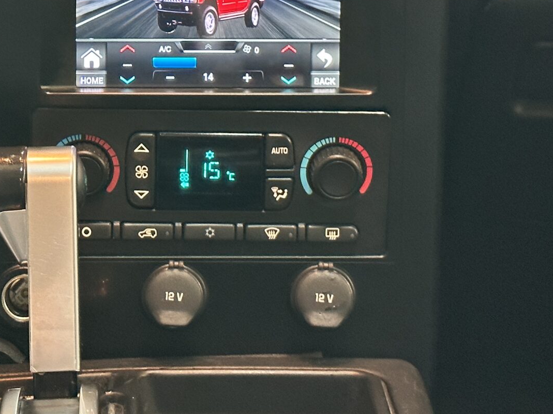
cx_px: 151
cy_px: -40
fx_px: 1837
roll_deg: +0.8
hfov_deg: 17.0
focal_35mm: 115
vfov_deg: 12.6
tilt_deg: -16.5
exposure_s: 1/50
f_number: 1.78
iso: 250
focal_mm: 6.86
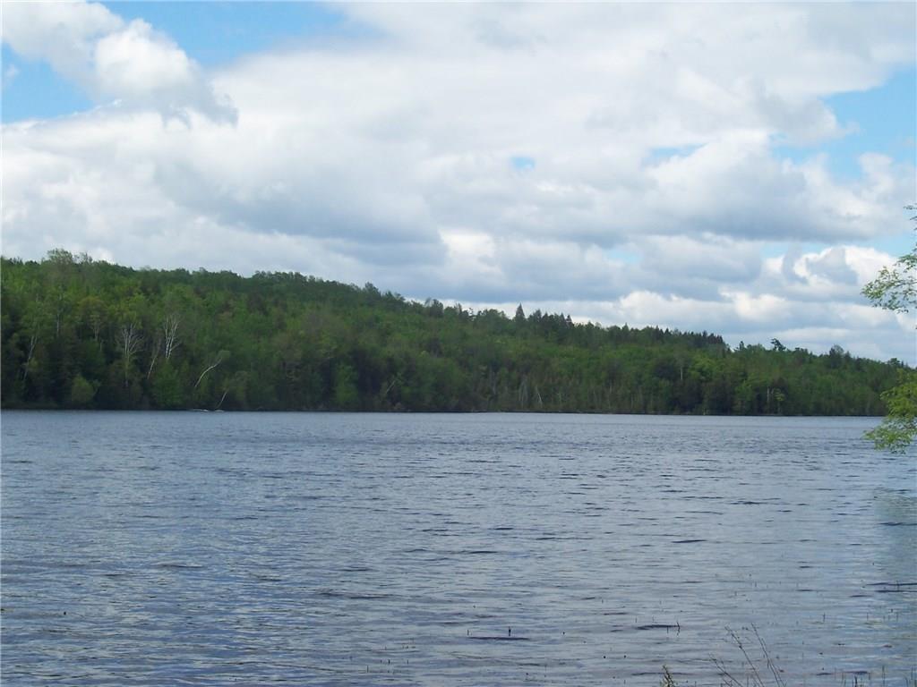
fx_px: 1748
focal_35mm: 66
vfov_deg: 22.3
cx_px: 458
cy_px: 344
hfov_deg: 29.4
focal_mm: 10.8
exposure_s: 1/250
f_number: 6.7
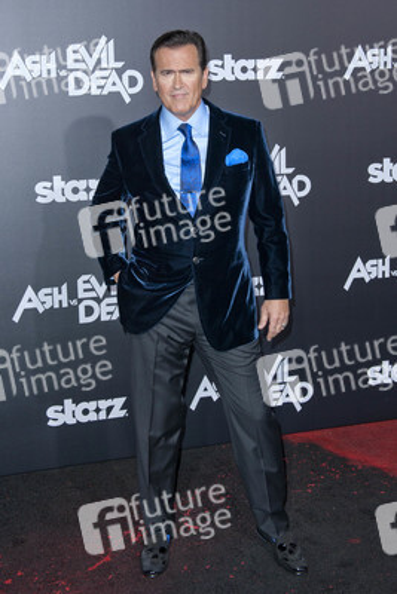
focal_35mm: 38
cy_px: 297
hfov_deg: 35.1
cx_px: 198
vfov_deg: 50.7
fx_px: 628
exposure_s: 1/320
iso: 500
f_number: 5.6
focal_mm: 38
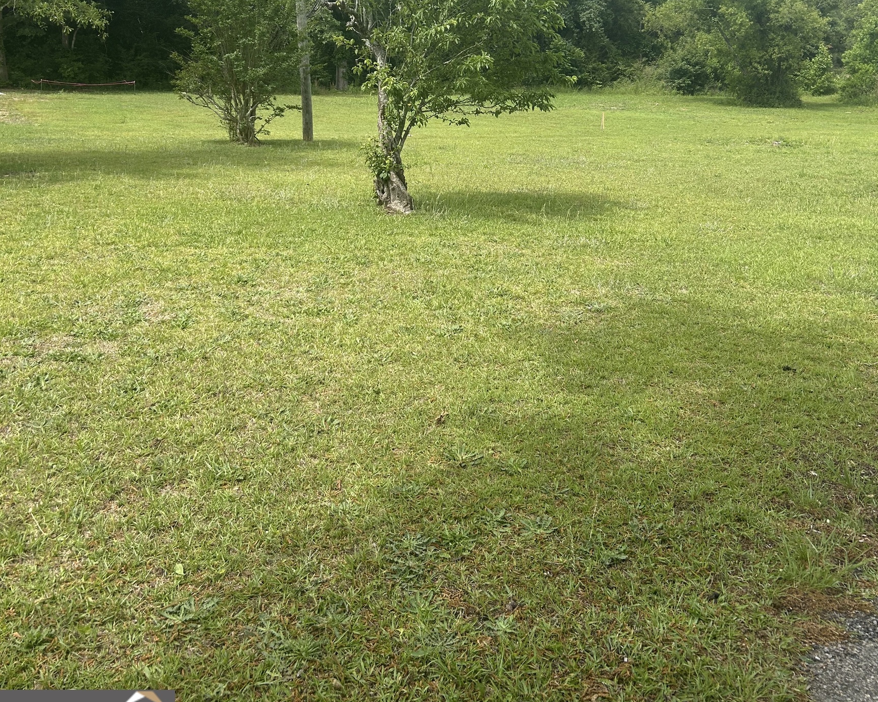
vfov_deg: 41.8
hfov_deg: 52.8
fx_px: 884
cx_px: 440
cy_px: 161
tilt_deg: -6.6
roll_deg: -1.5
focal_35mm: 34
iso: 50
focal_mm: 5.7
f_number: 1.5
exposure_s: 1/2915
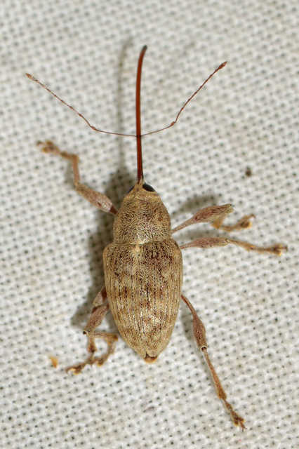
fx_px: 1871
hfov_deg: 9.1
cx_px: 150
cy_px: 224
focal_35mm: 150
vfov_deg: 13.7
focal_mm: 100
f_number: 20
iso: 100
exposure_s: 1/200
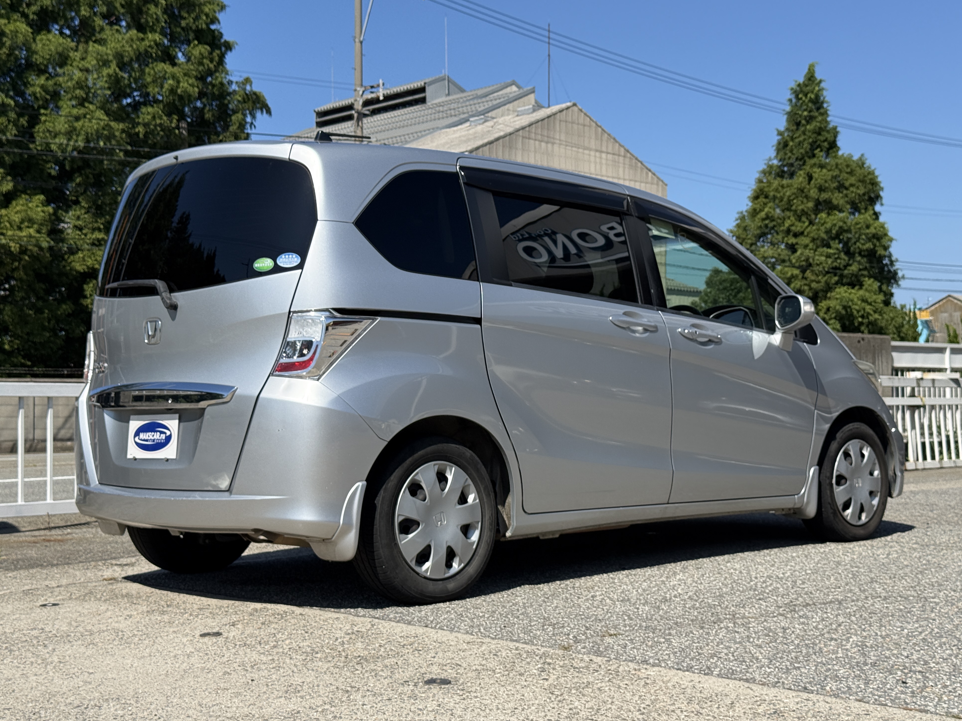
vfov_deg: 29.1
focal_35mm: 50
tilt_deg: +1.8
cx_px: 478
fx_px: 1389
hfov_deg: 38.2
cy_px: 355
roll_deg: +0.5
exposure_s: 1/6536
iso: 100
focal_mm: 6.76
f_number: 1.78
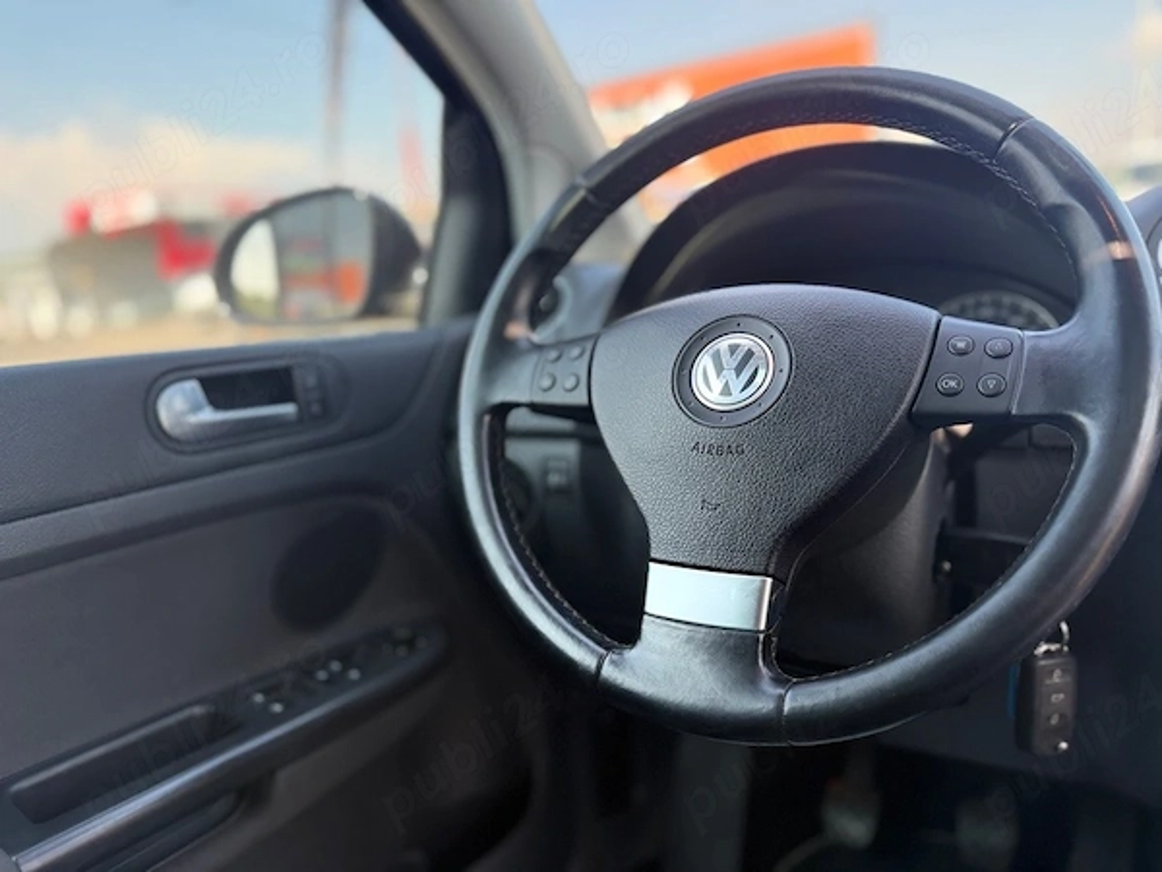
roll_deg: +7.1
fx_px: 806
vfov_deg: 56.8
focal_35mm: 24
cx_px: 581
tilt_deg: -11.7
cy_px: 436
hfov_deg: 71.6
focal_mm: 6.76
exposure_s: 1/243
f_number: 1.78
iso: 125
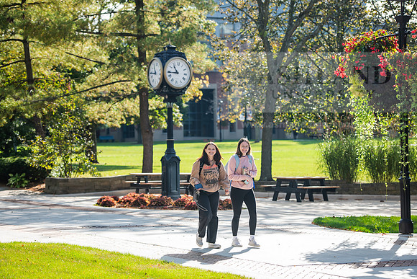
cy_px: 140
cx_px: 208
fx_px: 1159
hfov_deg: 20.4
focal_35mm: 100
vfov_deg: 13.7
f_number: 3.2
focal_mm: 100
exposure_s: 1/400
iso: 100
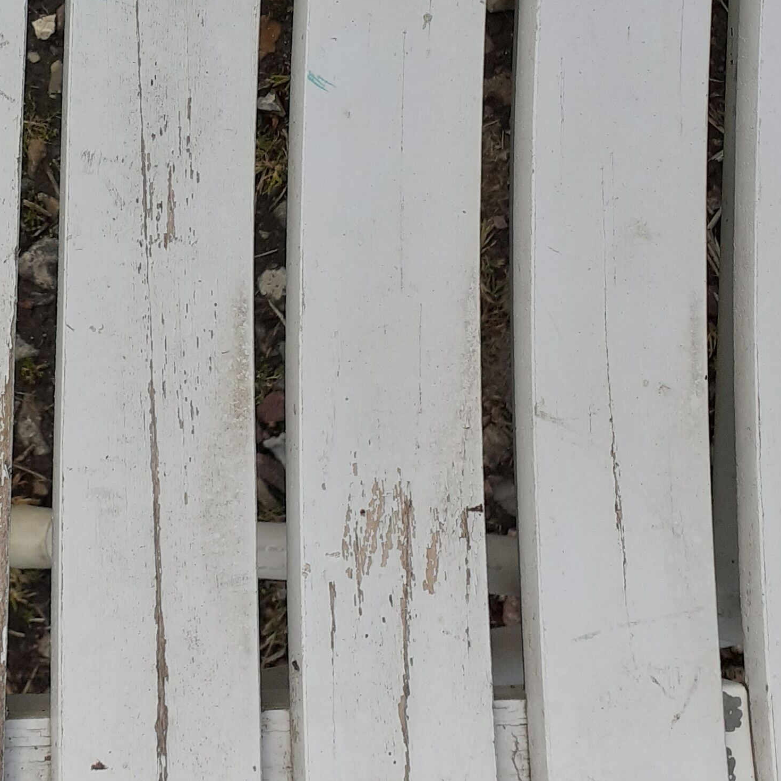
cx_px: 105
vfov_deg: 25.1
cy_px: 98
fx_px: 1710
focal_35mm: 67
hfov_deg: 25.1
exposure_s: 1/1192
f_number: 1.9
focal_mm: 3.6
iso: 40
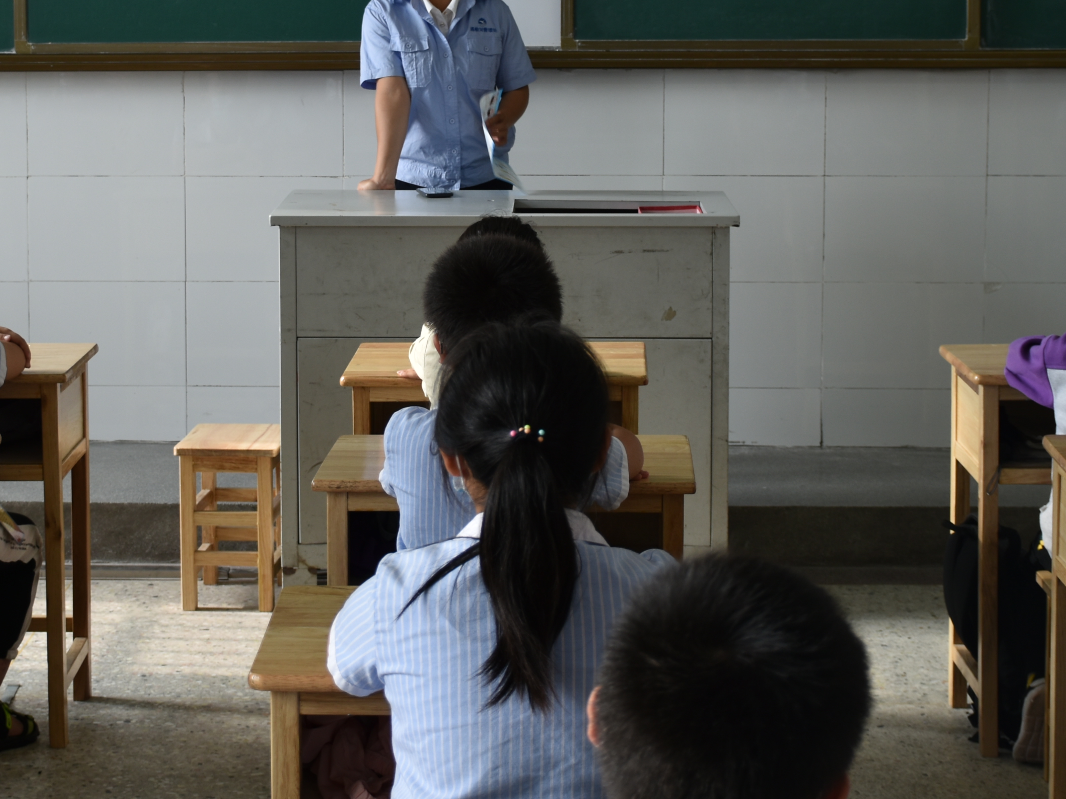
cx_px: 409
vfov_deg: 16.9
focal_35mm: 87
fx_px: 2679
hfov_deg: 22.5
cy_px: 209
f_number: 4
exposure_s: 1/60
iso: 100
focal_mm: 32
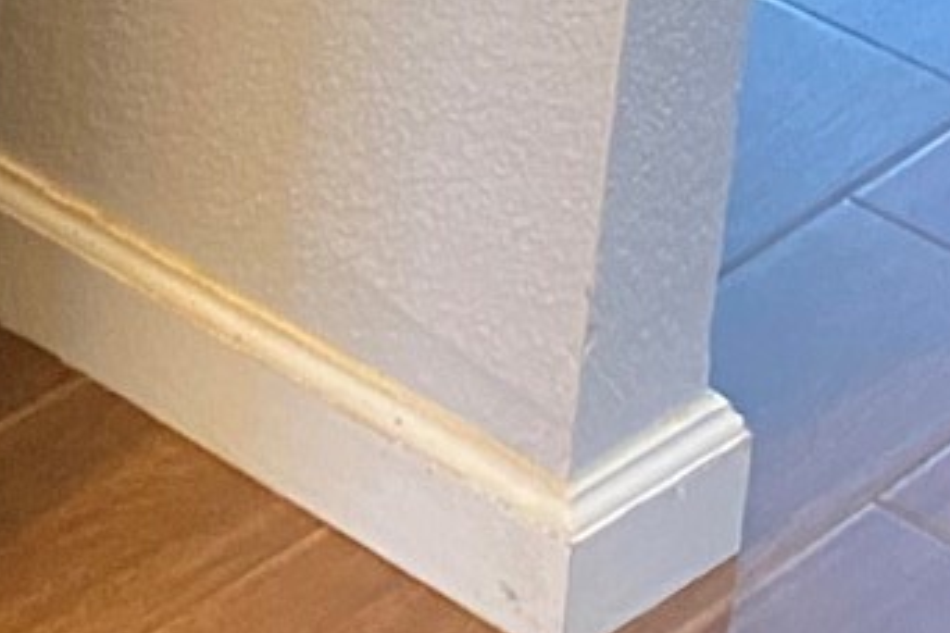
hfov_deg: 11.3
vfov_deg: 7.4
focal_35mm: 162
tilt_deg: -10.8
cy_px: -1355
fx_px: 4275
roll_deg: -1.4
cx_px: -1006
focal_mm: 4.25
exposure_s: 1/40
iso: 320
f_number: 1.8
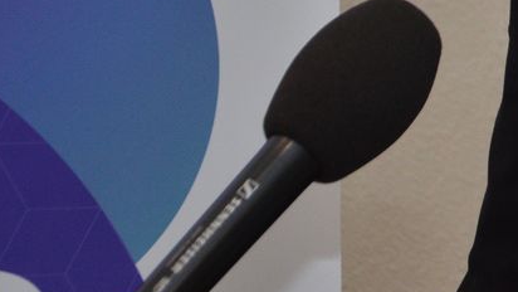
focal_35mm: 330
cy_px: -222
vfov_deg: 3.7
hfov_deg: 6.4
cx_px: 852
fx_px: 4534
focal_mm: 62
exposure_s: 1/250
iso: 640
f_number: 5.3
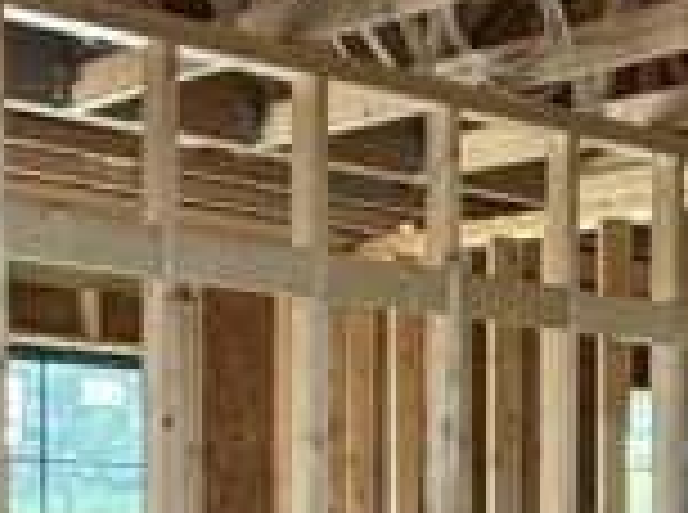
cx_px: 1264
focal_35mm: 94
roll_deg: -1.0
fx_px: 1864
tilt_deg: -1.9
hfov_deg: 17.0
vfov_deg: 15.0
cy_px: 657
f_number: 2.2
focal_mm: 2.22
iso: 250
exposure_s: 1/99
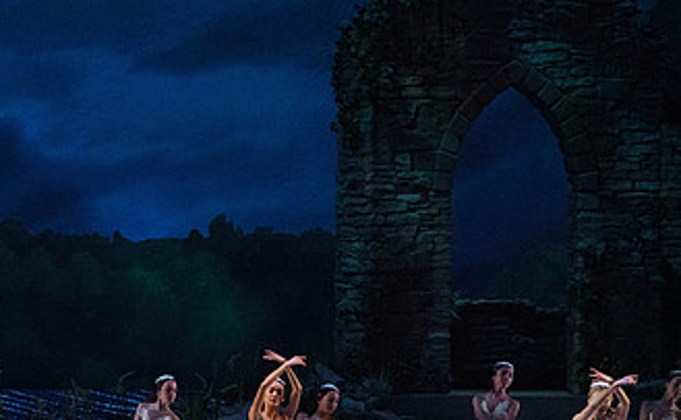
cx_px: 143
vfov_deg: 4.1
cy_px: 319
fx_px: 5807
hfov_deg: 6.7
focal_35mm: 314
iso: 8000
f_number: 5.6
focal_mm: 173
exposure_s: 1/250
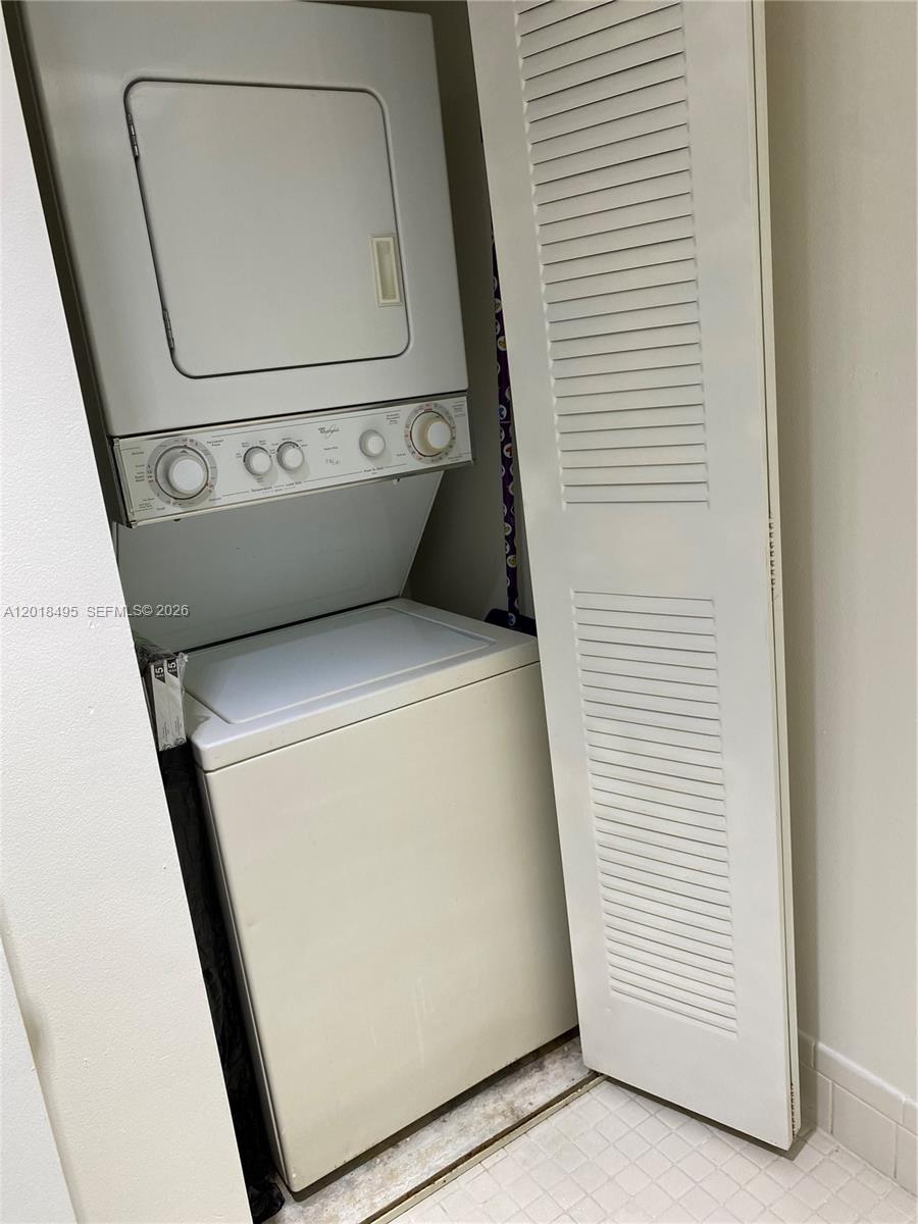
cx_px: 459
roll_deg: +6.1
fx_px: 919
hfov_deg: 53.1
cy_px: 612
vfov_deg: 67.3
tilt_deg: -15.0
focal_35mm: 26
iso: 80
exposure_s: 1/120
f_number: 1.8
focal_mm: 4.25
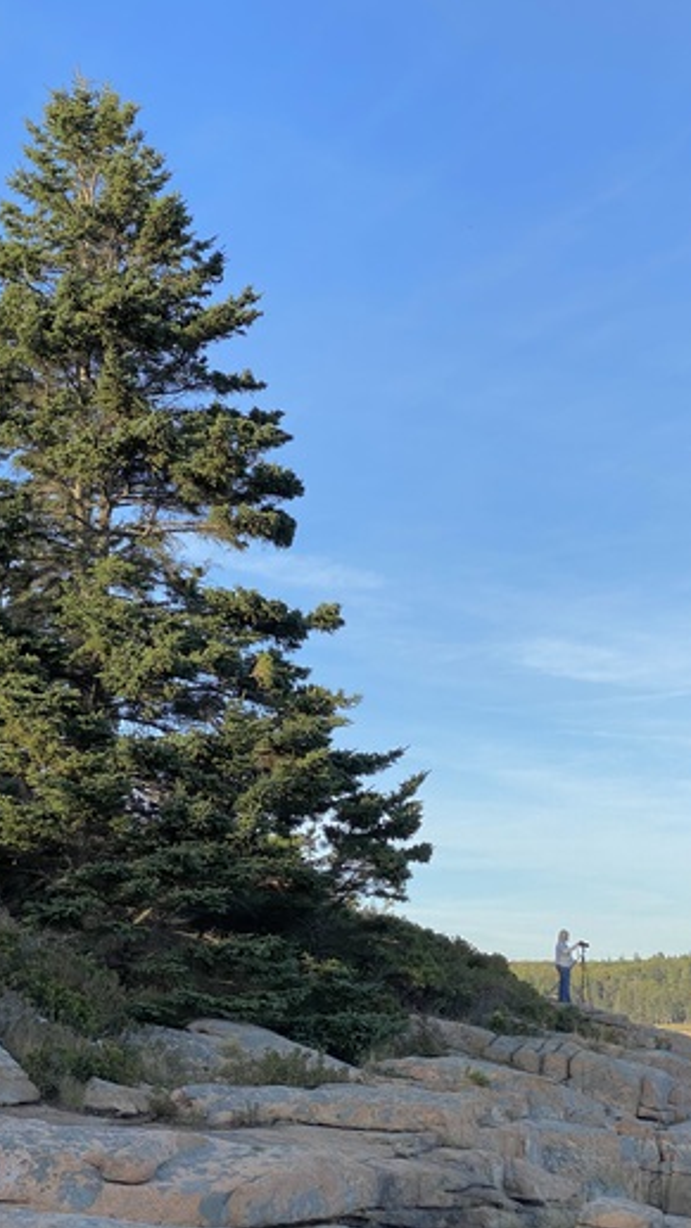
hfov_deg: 21.1
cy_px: 615
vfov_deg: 36.6
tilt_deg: +13.5
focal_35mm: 57
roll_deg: +0.8
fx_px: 1856
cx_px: 278
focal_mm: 6
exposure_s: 1/922
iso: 20
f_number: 2
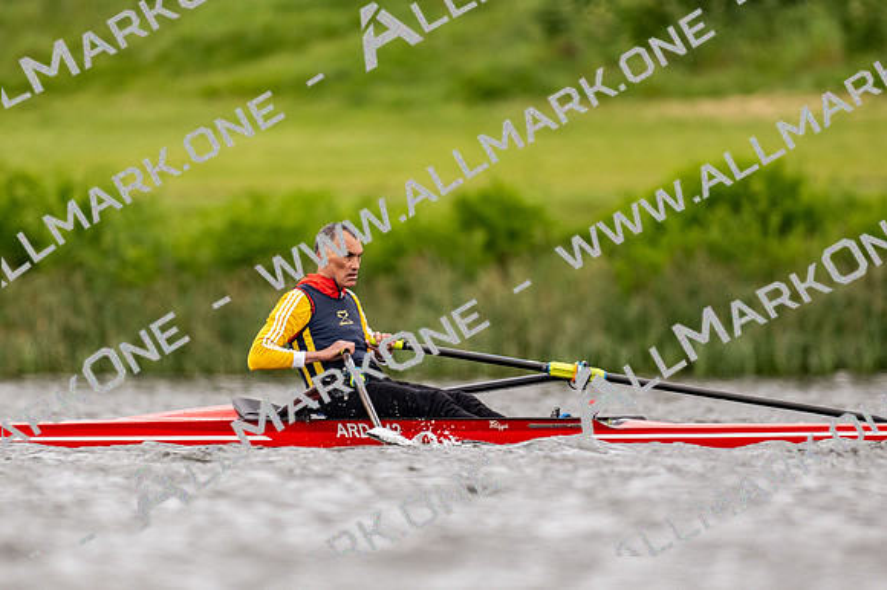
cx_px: 444
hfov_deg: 2.3
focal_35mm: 900
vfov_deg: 1.5
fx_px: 22162
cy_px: 295
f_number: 4
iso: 640
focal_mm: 600
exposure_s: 1/2500
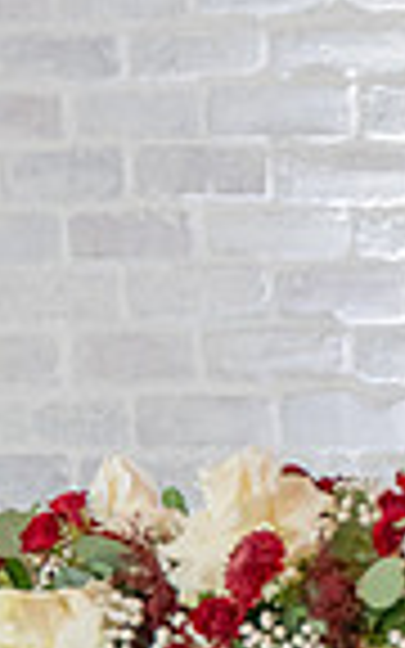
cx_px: 678
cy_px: 387
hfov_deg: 3.0
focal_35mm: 437
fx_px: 7717
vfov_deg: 4.8
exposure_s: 1/320
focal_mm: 91
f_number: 2.8
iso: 1600
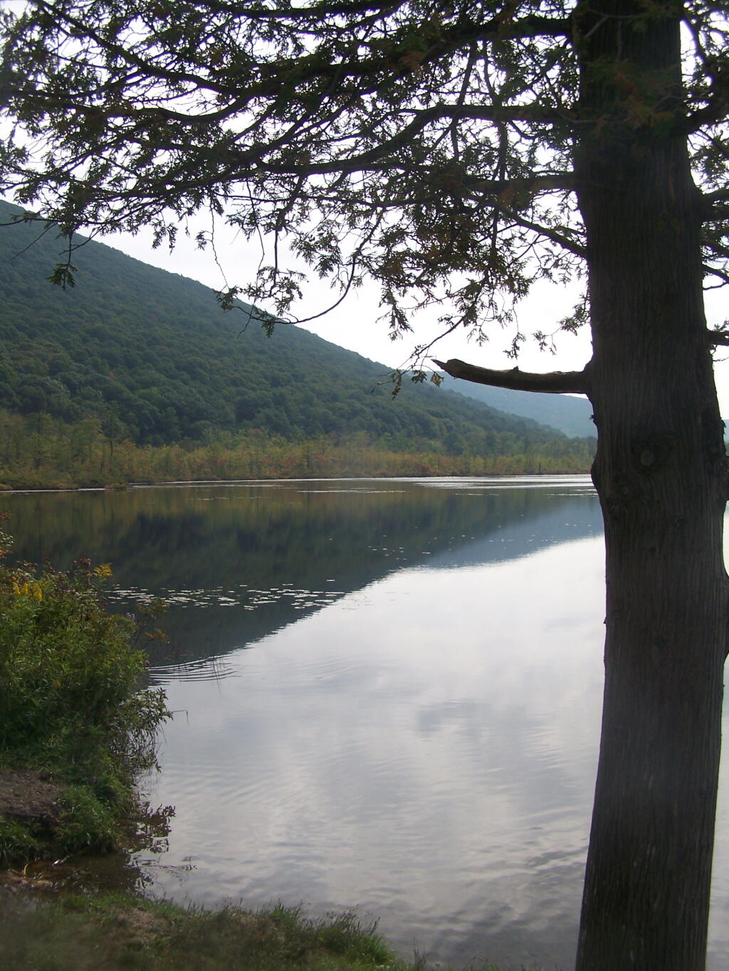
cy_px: 486
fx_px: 1067
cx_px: 364
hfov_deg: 37.7
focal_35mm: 38
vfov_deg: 49.0
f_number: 4
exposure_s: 1/1000
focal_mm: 6.3
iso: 80
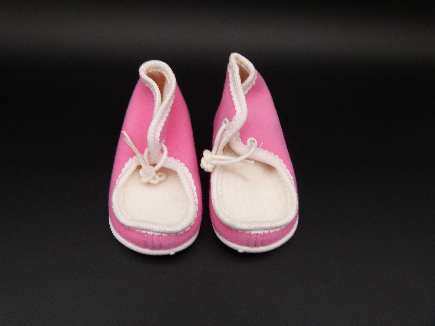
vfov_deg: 54.9
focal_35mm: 25
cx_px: 218
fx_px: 314
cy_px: 163
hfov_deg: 69.4
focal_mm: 4.5
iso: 100
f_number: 3.6
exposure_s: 1/125
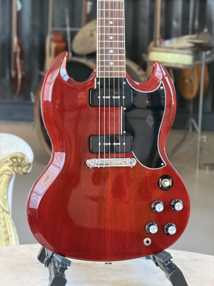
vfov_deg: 19.6
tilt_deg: -10.3
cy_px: 143
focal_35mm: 100
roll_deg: -1.5
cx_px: 107
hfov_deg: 14.8
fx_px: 824
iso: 640
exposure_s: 1/64
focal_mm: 16.89
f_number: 2.8
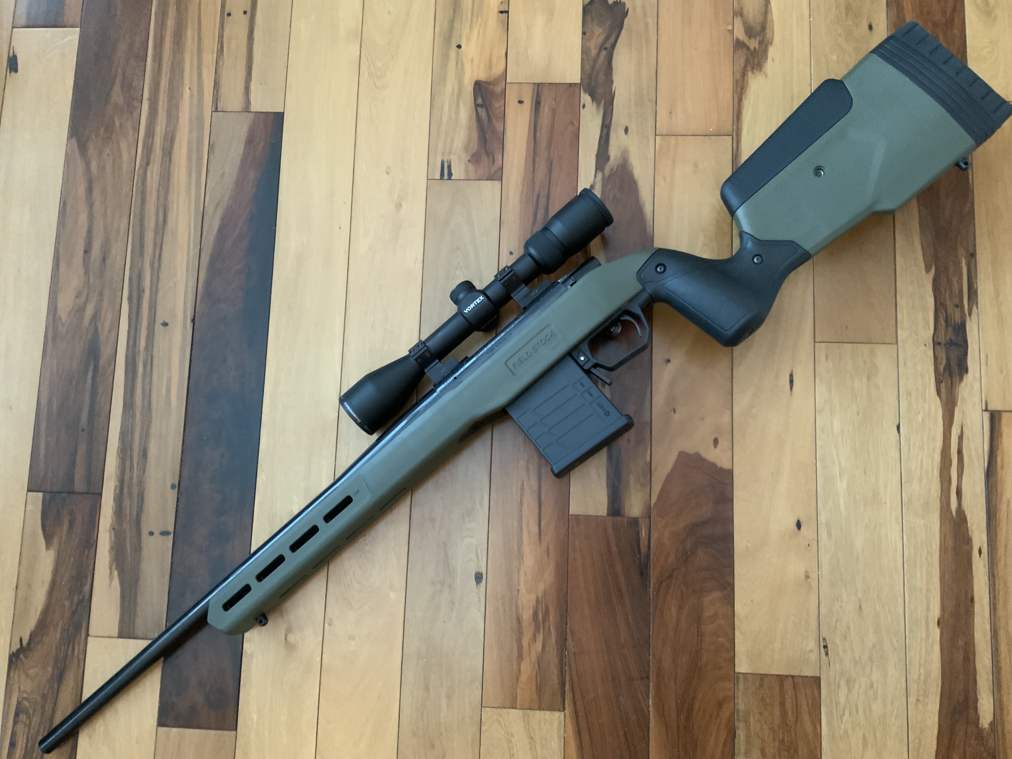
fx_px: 848
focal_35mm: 29
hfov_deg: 61.7
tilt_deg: -82.4
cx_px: 506
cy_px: 380
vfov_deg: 48.2
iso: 320
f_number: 1.8
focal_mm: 3
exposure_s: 1/39
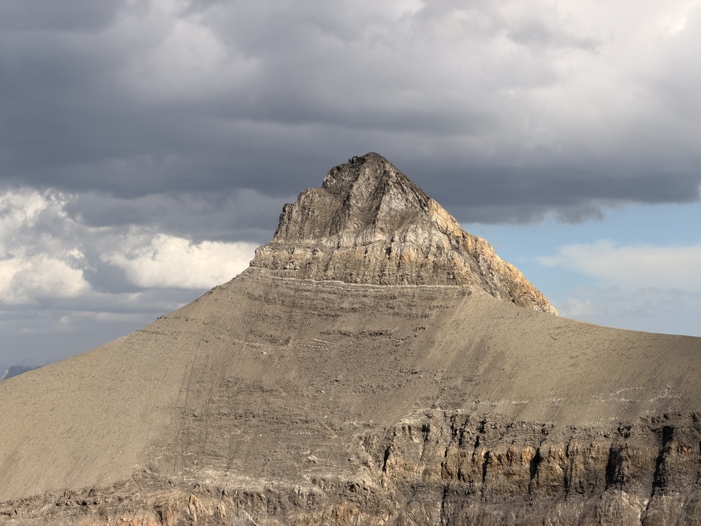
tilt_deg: +3.5
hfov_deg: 19.6
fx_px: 2025
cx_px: 350
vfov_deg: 14.8
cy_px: 263
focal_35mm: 100
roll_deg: +0.2
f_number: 2.8
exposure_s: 1/717
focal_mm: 16.89
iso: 20
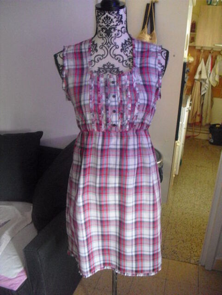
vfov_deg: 51.4
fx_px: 308
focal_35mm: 36
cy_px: 148
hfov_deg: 39.7
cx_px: 111
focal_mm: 6.3
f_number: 3.1
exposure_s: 1/25
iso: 800
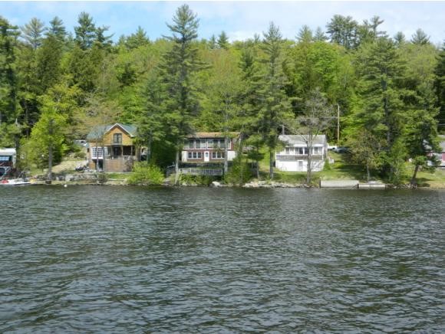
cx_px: 222
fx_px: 605
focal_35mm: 47
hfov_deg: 40.4
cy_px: 167
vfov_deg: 30.9
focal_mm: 8.4
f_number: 3.6
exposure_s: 1/500
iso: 80
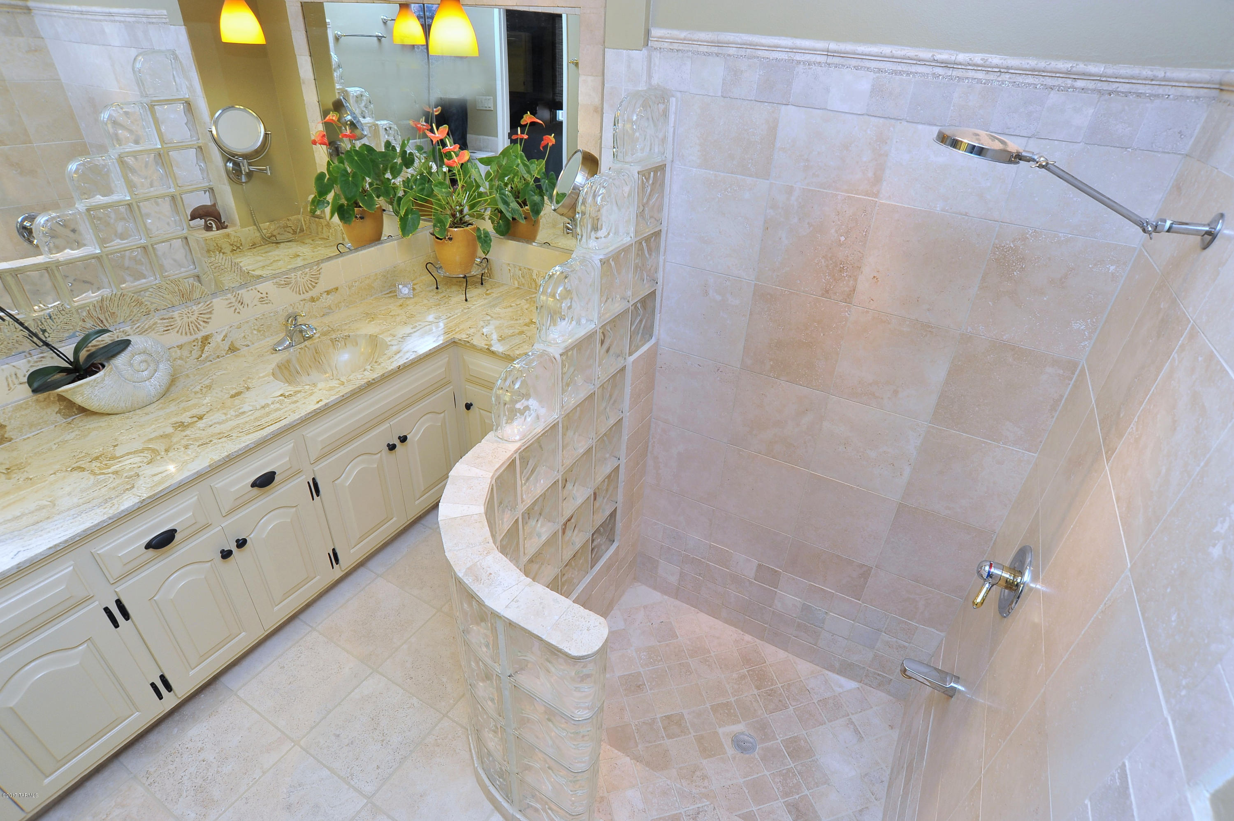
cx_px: 617
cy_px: 410
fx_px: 617
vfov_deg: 67.3
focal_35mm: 18
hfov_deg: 90.0
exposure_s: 1/30
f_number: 10
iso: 640
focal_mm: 18
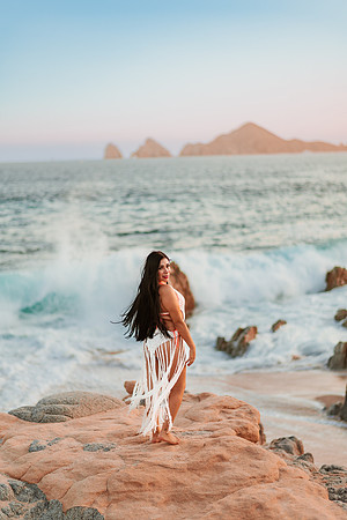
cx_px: 174
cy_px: 260
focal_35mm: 58
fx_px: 839
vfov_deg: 34.5
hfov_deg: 23.4
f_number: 1.4
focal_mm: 58
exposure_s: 1/1000
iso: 100
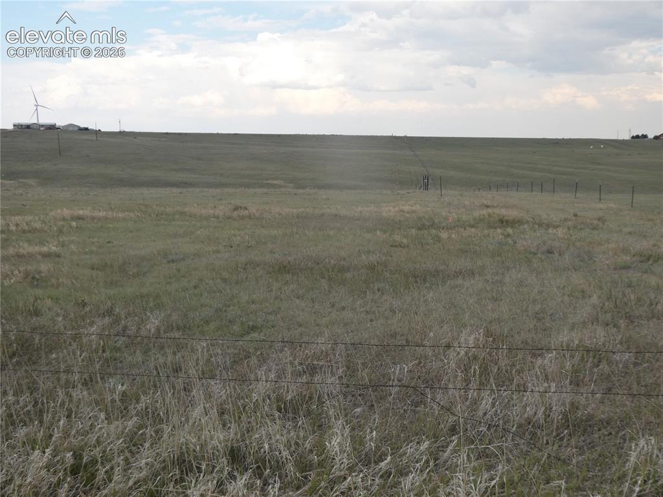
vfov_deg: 40.7
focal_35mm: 35
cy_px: 248
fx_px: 670
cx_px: 332
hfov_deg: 52.6
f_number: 3.7
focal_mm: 6.3
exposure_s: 1/250
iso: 80
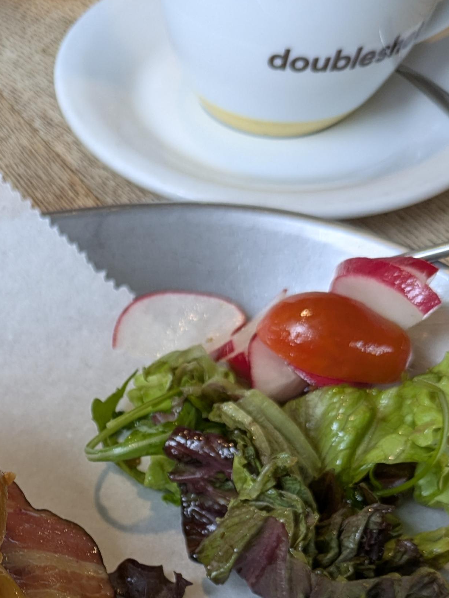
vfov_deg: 29.2
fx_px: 1088
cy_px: 562
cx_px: -32
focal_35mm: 63
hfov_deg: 22.2
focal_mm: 5.43
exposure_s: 1/100
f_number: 1.89
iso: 54
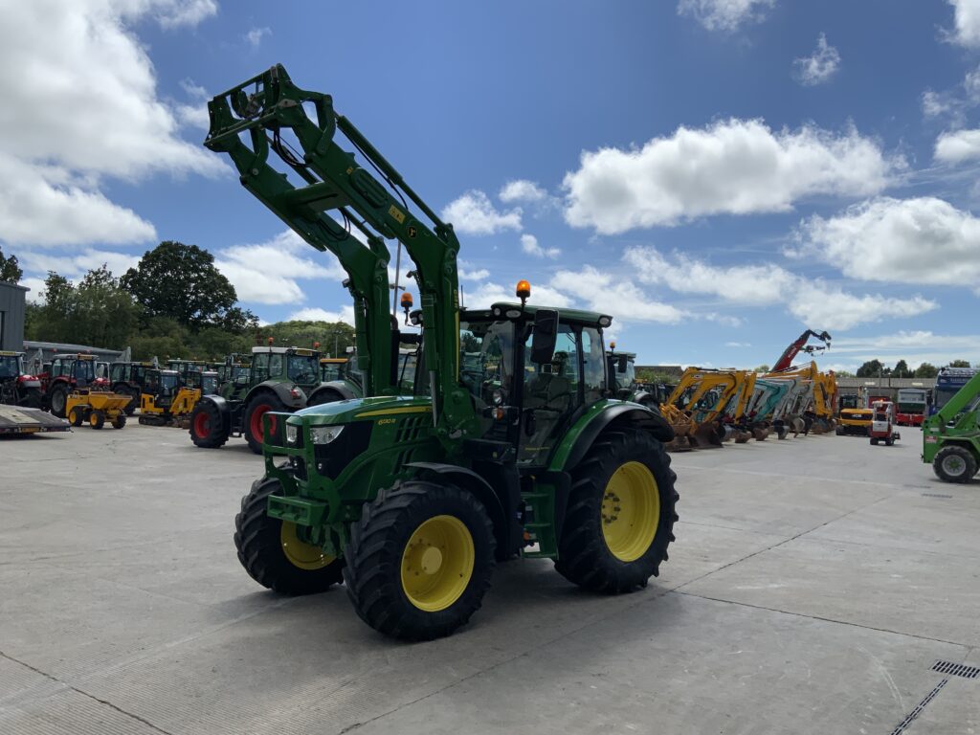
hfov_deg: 61.7
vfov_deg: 48.2
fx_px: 821
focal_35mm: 29
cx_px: 490
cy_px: 368
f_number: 1.8
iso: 16
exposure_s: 1/3534
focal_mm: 3
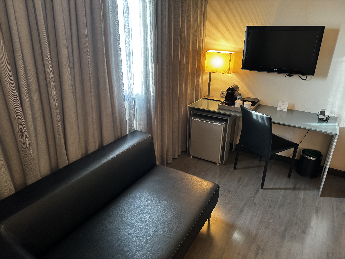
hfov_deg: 71.6
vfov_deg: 56.8
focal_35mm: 24
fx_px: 239
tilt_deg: -23.7
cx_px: 172
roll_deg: -0.8
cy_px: 130
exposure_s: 1/50
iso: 640
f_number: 1.78
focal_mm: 6.76
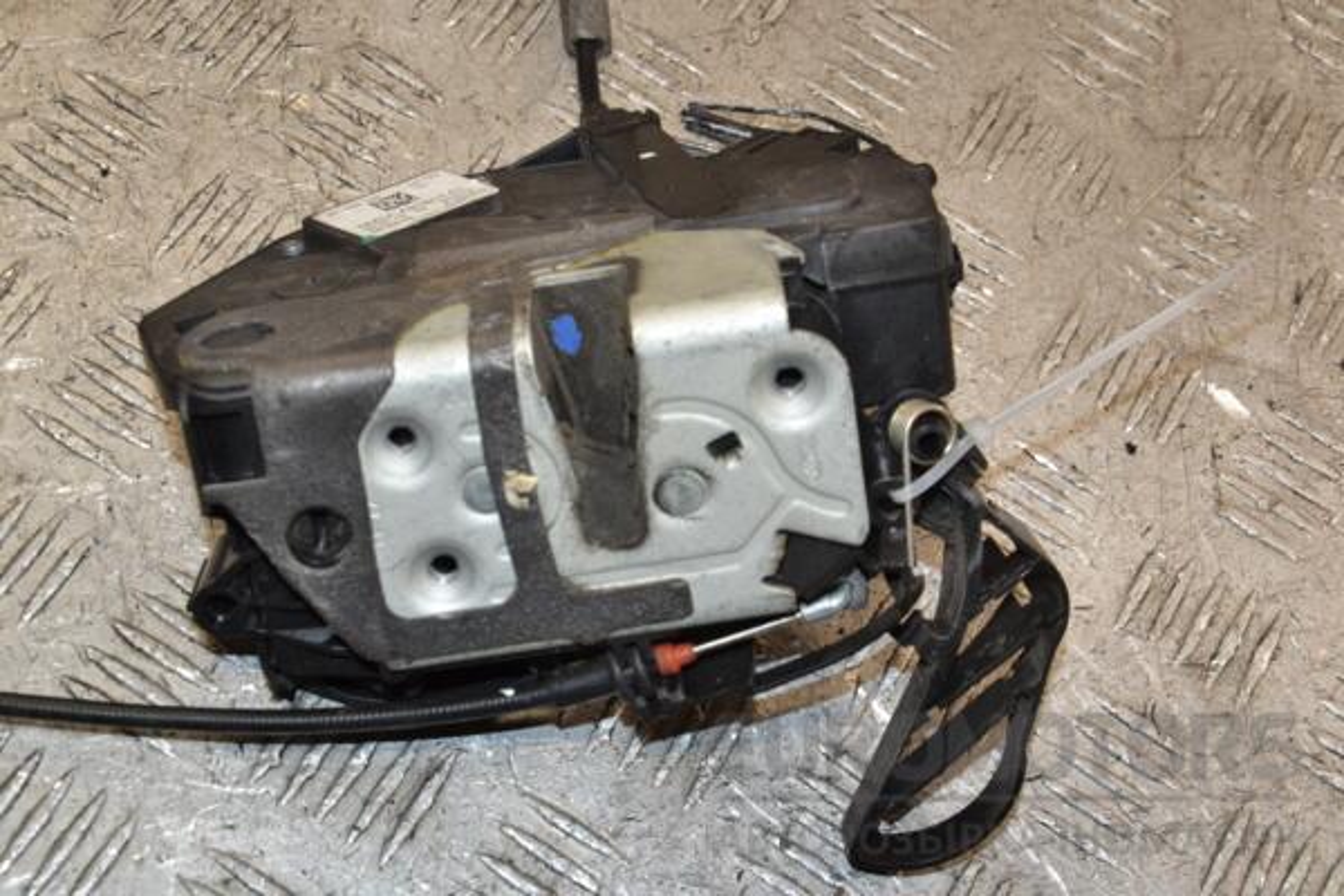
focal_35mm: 63
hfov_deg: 31.9
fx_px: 2352
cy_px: 448
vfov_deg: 21.6
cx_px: 672
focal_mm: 42
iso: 800
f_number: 8
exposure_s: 1/200
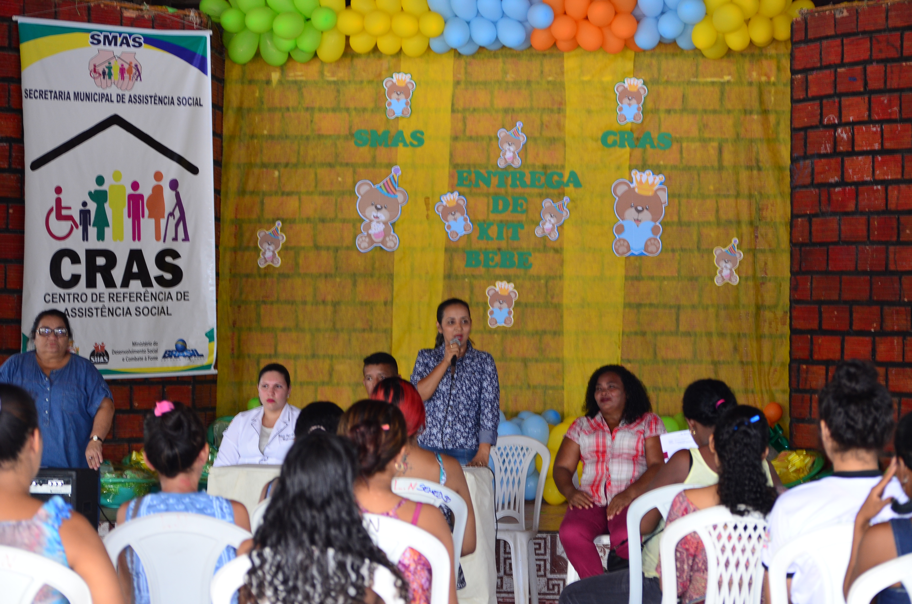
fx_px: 2730
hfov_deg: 19.0
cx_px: 456
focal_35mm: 108
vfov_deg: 12.6
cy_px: 302
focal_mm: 72
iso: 500
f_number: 4.2
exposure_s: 1/60
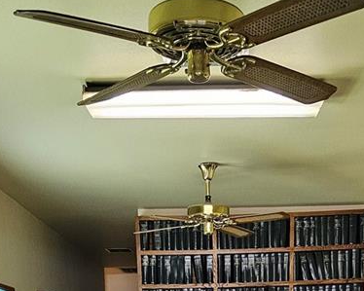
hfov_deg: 26.4
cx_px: 206
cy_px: 544
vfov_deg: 17.0
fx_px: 775
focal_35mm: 72
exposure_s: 1/120
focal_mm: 6.3
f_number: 1.7
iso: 640
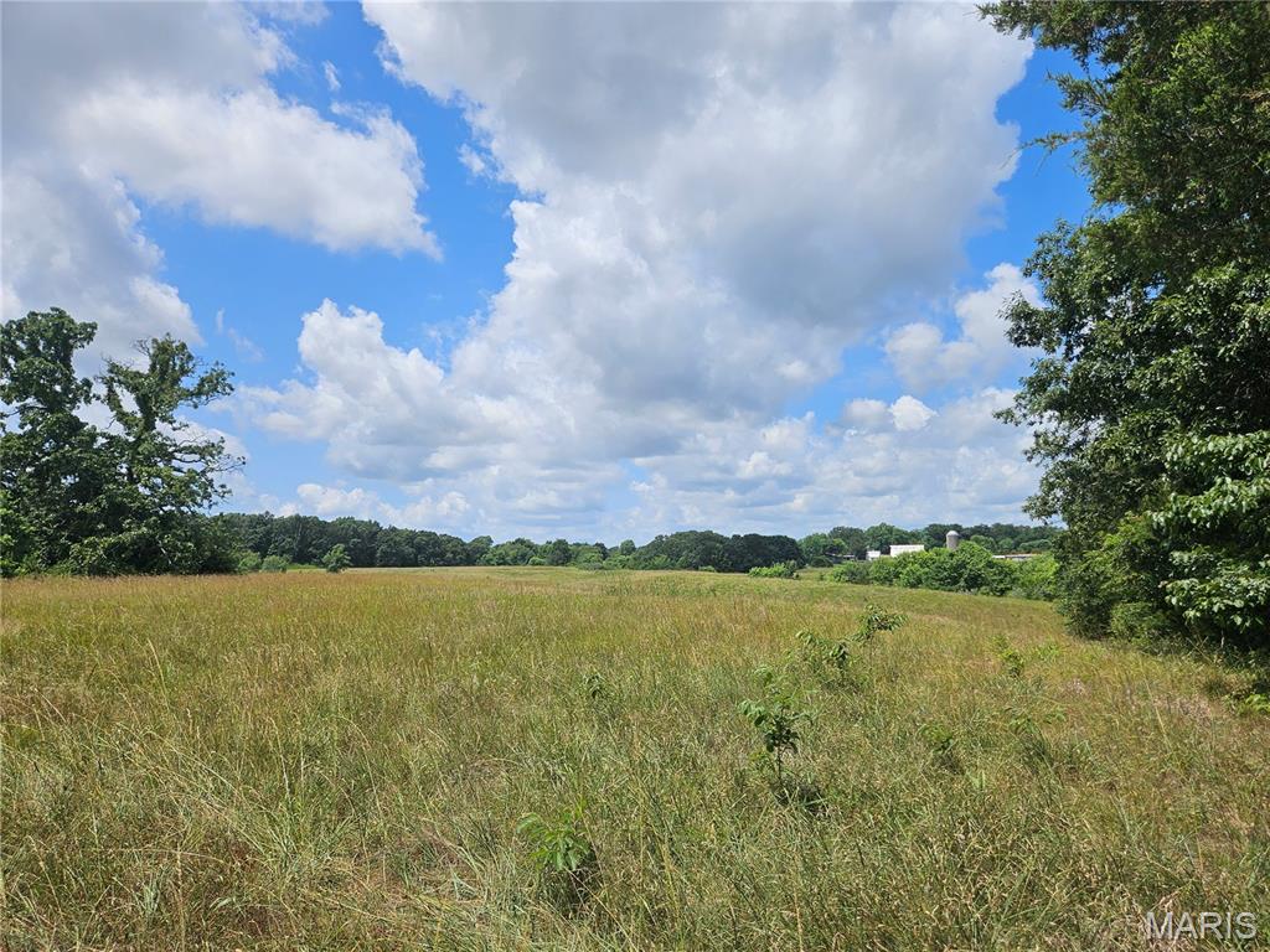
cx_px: 635
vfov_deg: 58.9
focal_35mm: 23
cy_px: 476
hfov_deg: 73.9
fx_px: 844
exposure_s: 1/4373
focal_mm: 5.4
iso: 25
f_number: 1.8
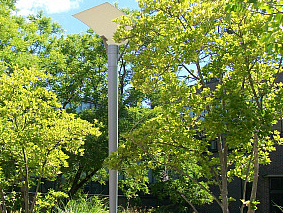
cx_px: 68
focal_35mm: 64
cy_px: 148
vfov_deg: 22.8
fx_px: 524
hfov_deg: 29.7
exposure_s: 1/500
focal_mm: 6.1
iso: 64
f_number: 2.7
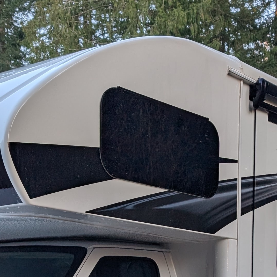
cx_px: 154
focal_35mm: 81
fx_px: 733
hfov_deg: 21.4
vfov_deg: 19.8
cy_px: 352
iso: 27
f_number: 1.68
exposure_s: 1/65.9
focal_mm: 6.9
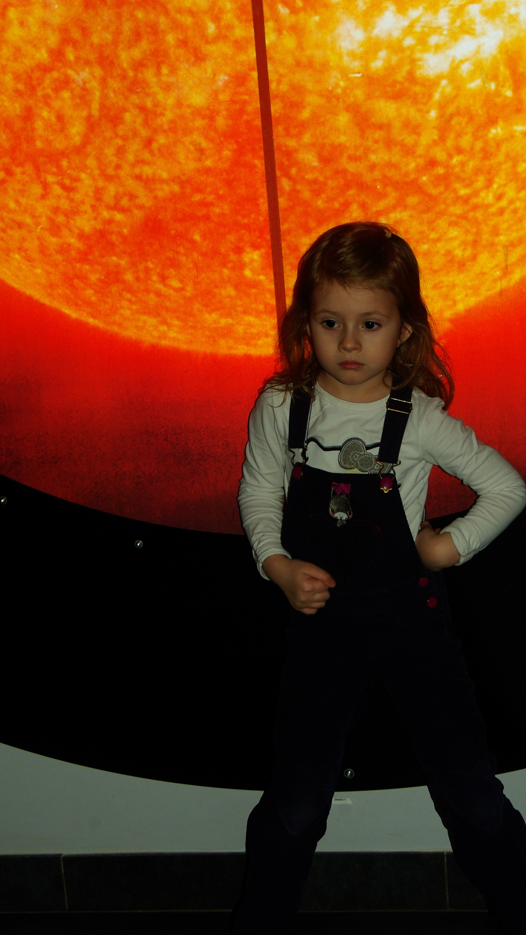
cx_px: 364
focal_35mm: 73
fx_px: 1810
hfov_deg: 16.5
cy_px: 489
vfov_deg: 29.0
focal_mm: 36
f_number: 8
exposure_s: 1/125
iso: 200
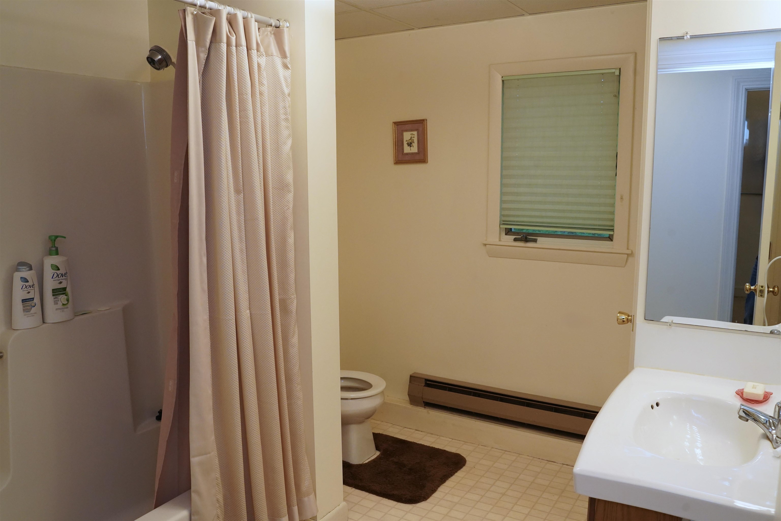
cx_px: 390
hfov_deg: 65.5
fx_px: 607
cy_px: 260
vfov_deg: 46.4
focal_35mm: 28
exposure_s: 1/250
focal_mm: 28
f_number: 8
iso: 5000
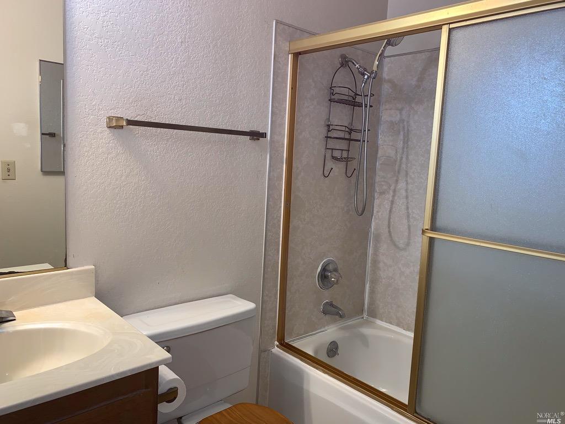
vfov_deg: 53.1
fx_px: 424
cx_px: 282
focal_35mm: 26
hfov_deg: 67.3
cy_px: 212
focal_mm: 4.25
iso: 25
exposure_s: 1/22
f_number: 1.8
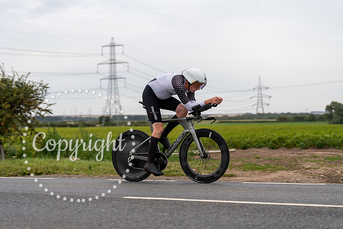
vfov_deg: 19.5
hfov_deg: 28.8
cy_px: 114
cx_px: 172
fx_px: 667
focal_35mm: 70
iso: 1600
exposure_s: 1/800
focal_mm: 70
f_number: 3.2
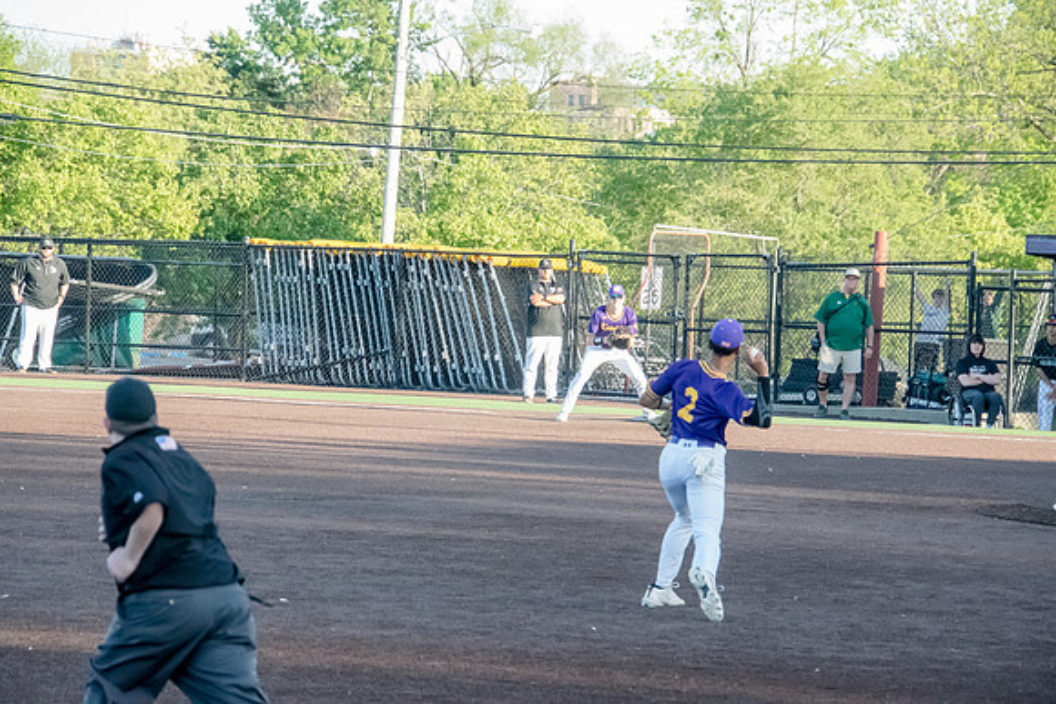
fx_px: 6381
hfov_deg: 9.5
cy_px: 352
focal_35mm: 218
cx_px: 528
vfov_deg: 6.3
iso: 5000
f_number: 5.6
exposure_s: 1/2000
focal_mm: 145
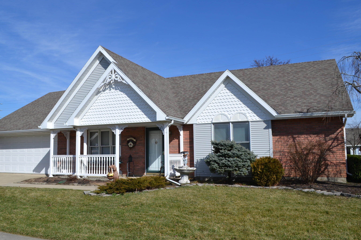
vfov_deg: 43.6
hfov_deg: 61.9
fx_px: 301
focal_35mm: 30
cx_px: 171
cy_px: 114
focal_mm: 18
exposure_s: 1/320
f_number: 9
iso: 100
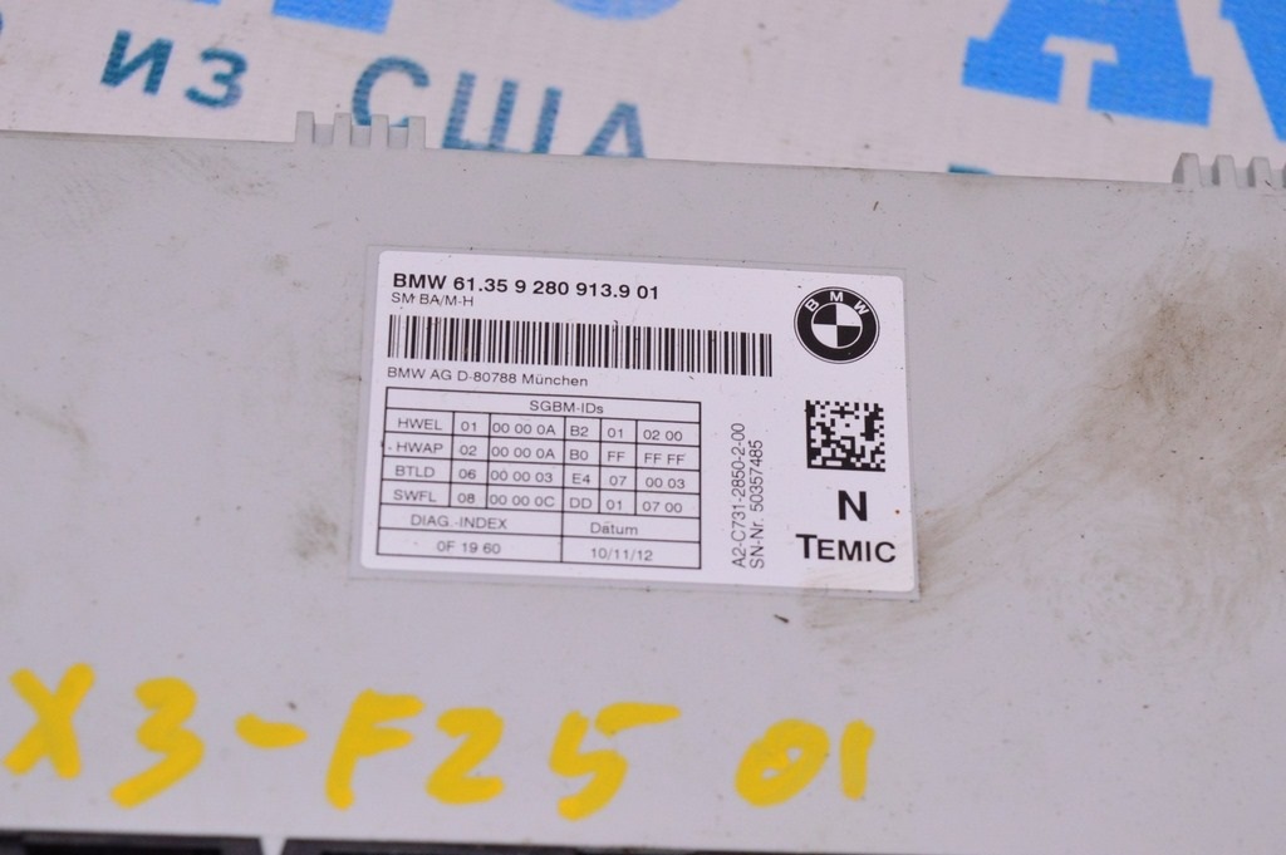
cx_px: 643
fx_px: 2945
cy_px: 428
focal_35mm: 82
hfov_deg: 24.6
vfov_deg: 16.5
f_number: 8
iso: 1600
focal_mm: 55
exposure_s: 1/200
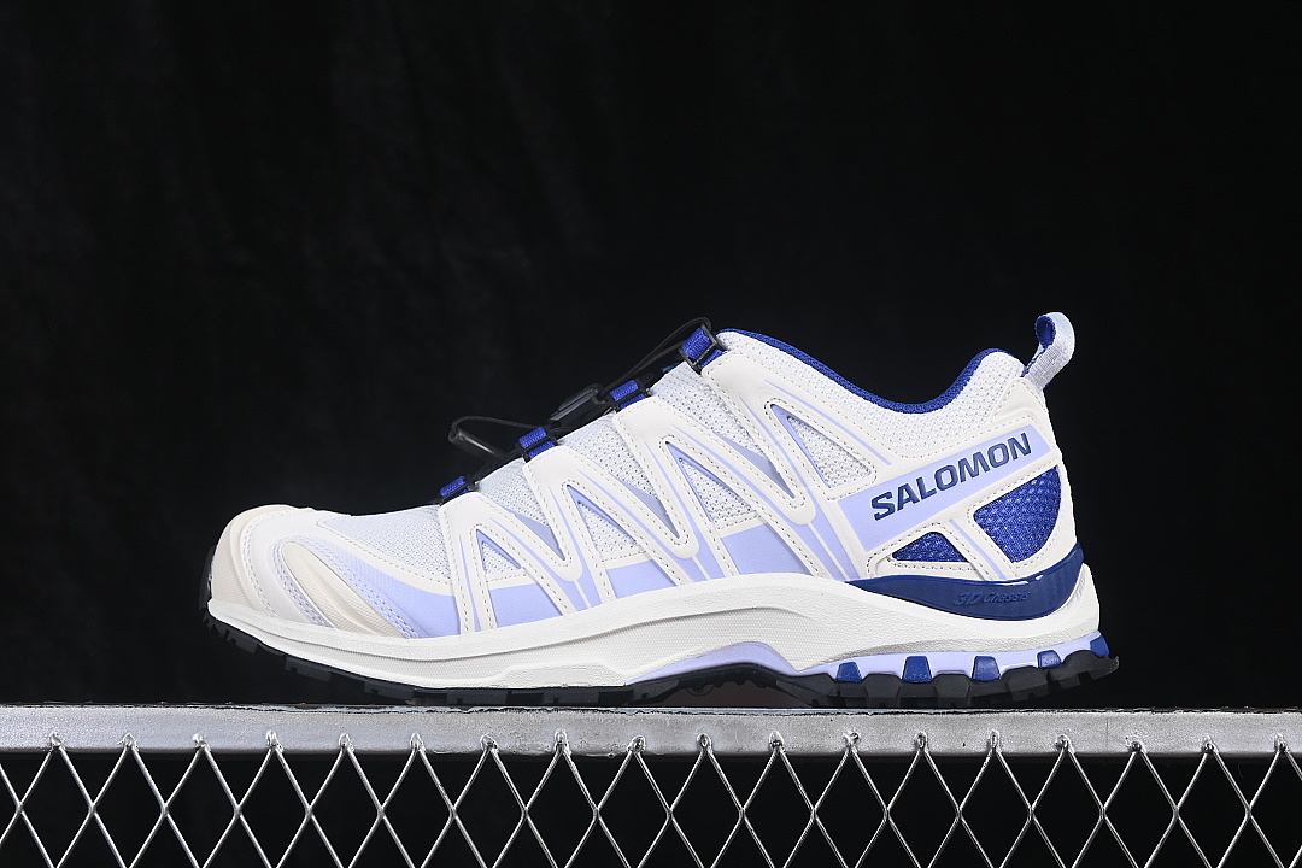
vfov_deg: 18.2
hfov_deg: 27.0
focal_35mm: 75
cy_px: 434
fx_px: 2712
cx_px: 651
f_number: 8
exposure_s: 1/80
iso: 160
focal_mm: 50
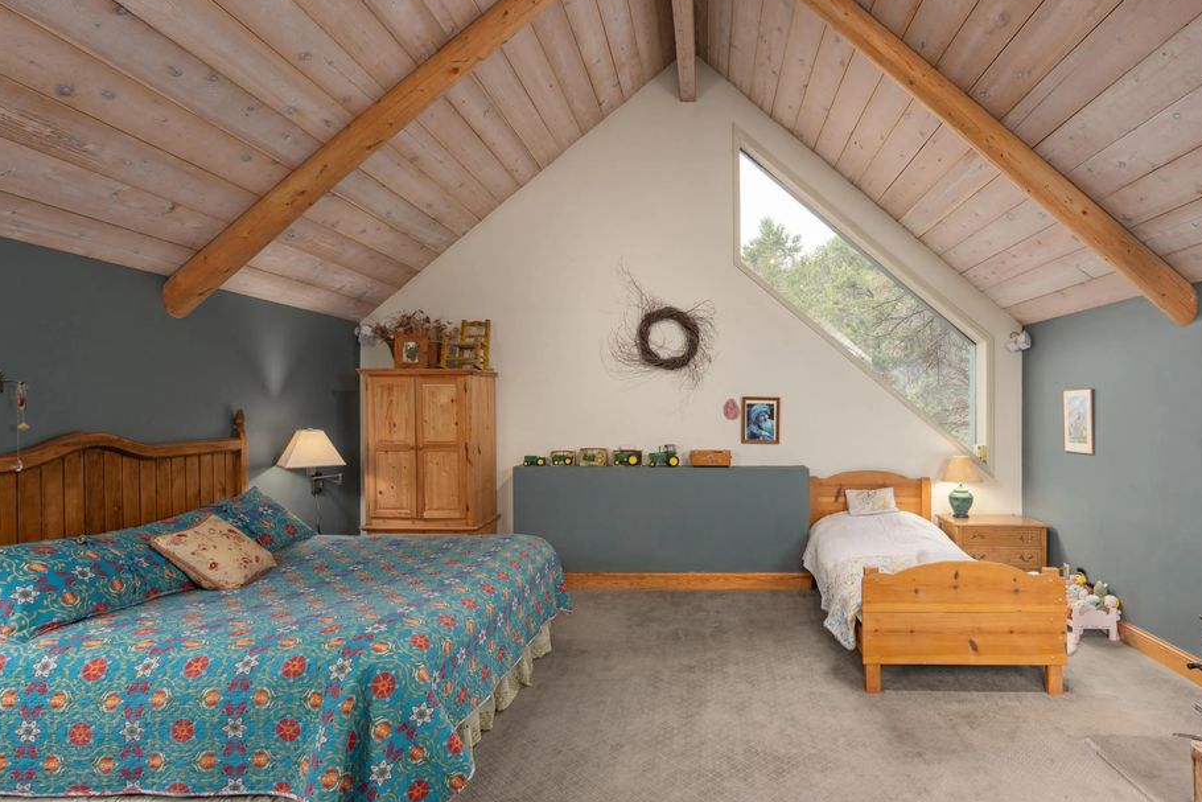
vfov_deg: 67.4
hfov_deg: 89.6
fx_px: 601
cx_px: 672
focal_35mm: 18
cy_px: 410
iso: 400
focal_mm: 16
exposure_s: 1/40
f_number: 11
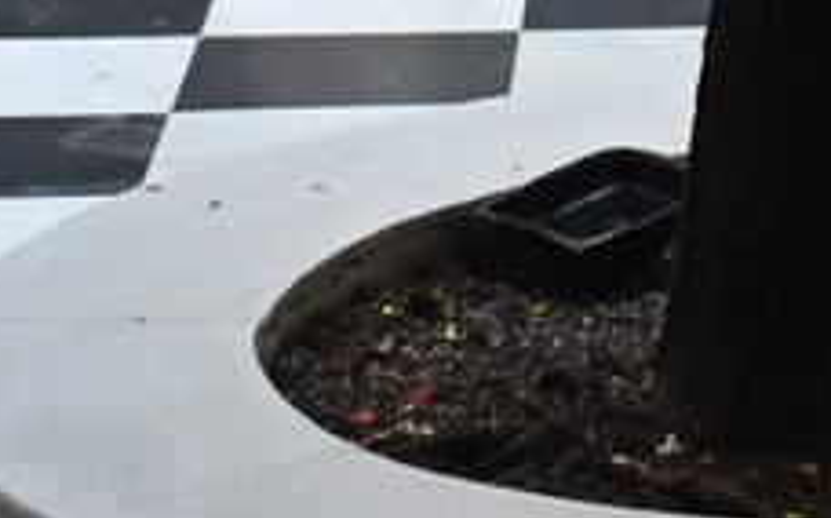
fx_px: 5837
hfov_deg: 7.7
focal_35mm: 258
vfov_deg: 4.7
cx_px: 1779
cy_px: -1319
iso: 1600
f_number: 9
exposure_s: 1/125
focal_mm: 24
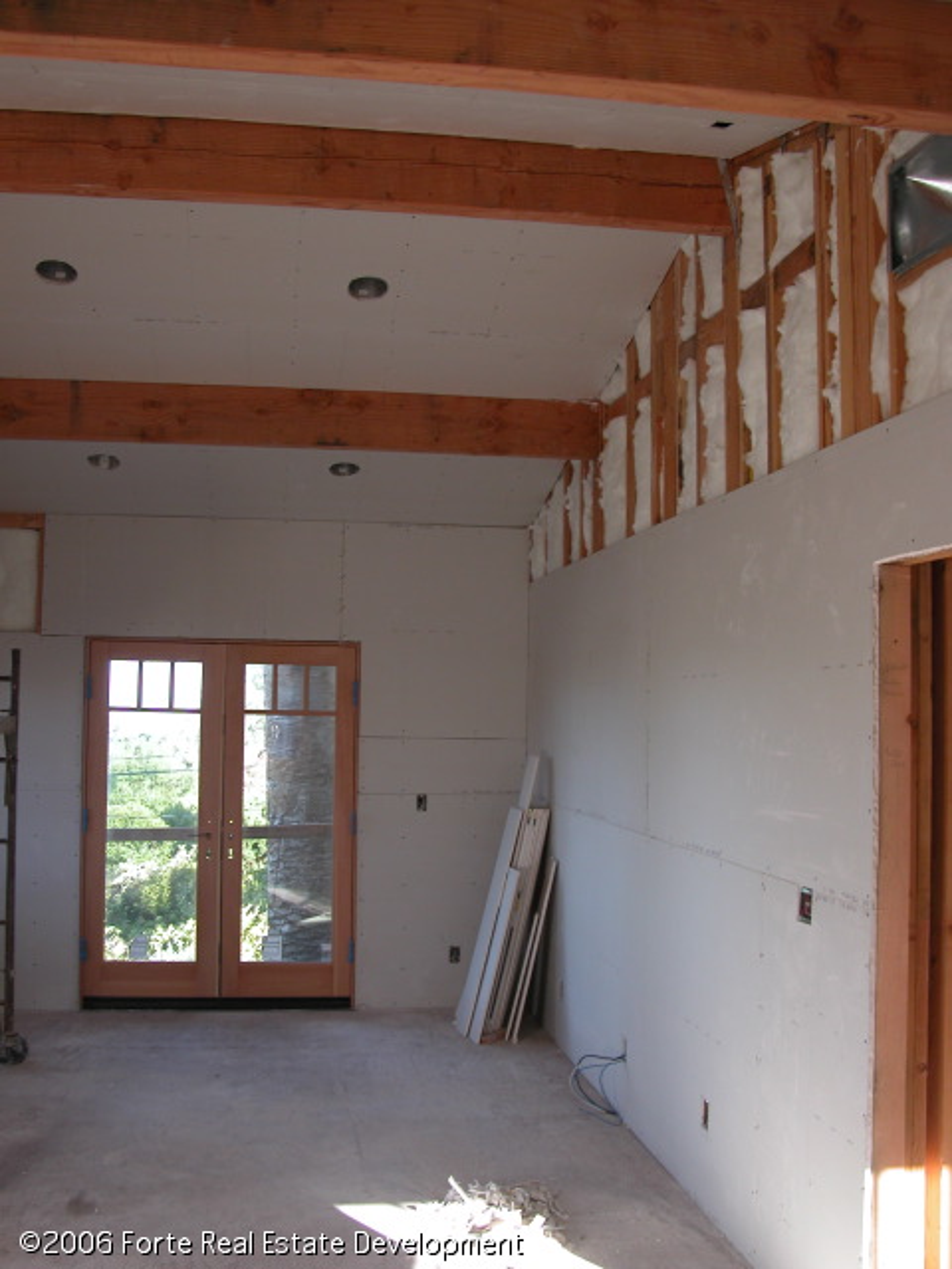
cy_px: 634
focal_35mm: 35
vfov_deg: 52.6
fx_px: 1283
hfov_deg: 40.7
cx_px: 476
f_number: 3.2
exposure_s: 1/71.7
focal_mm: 8.9
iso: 100
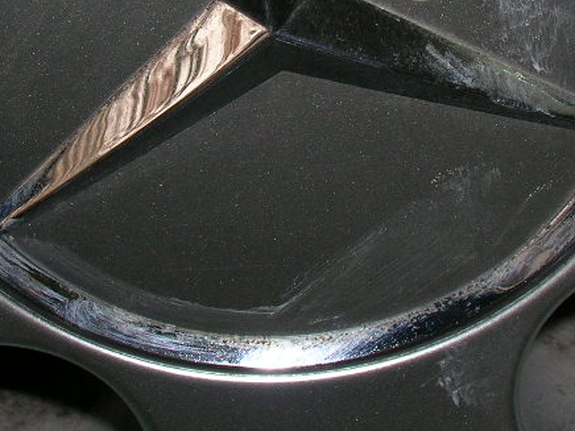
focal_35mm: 108
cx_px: 229
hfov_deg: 18.2
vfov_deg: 13.5
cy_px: 13
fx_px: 1794
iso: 50
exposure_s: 1/60.1
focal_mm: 7.7
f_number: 5.4
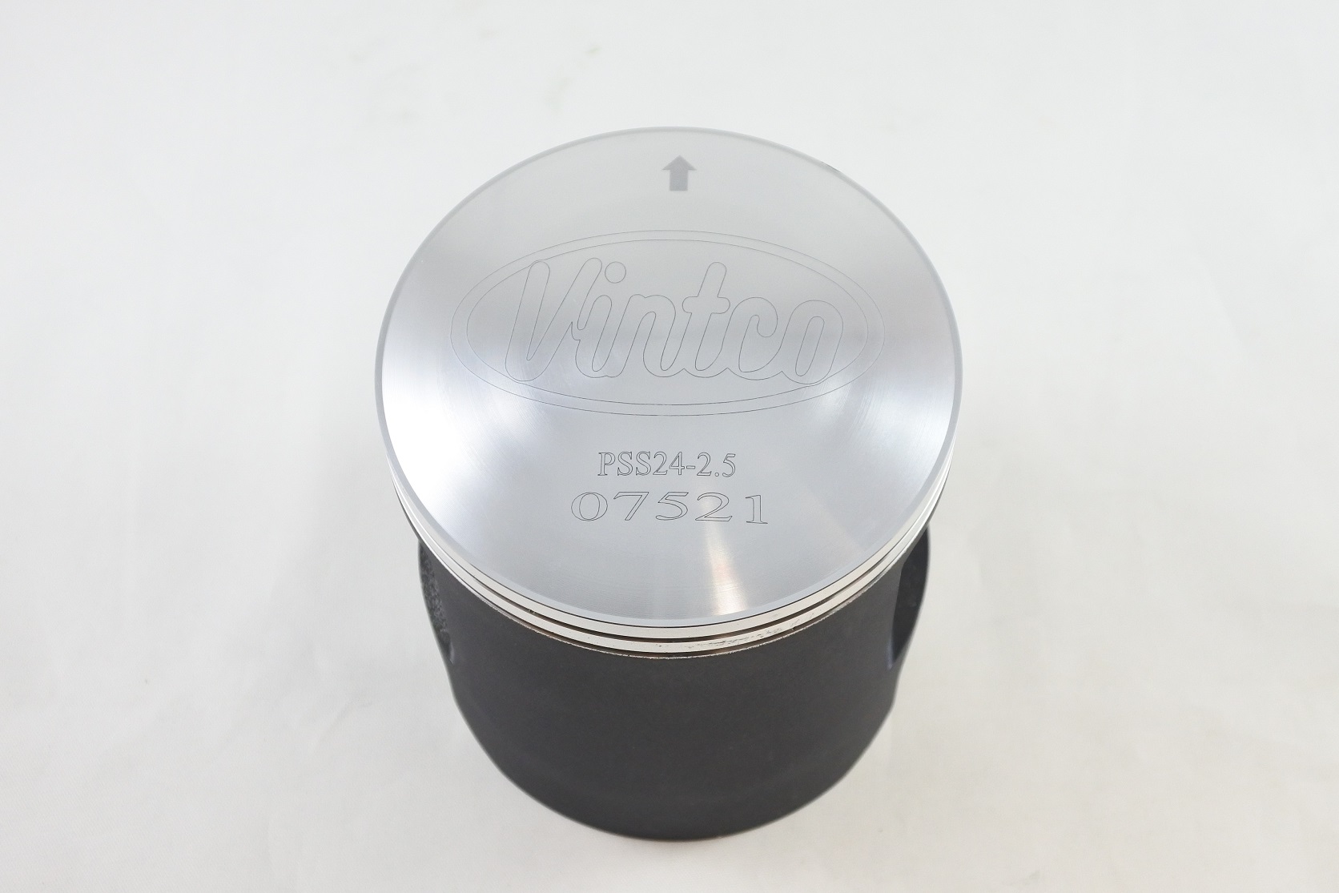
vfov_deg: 31.9
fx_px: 1562
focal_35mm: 42
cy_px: 446
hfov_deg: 46.4
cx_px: 670
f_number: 4.2
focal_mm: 15.7
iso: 560
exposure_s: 1/125
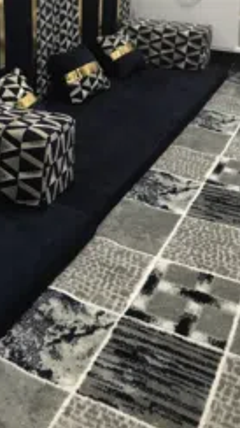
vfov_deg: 40.2
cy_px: 105
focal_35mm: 50
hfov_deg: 23.1
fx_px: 566
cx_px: 9
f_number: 1.8
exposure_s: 1/17
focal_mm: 3.99
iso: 80
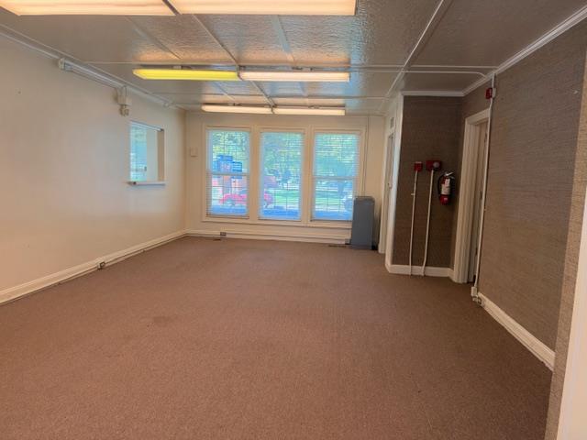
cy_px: 220
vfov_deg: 56.8
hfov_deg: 71.6
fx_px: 407
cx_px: 294
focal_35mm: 24
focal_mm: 6.93
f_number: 1.8
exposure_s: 1/128
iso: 200
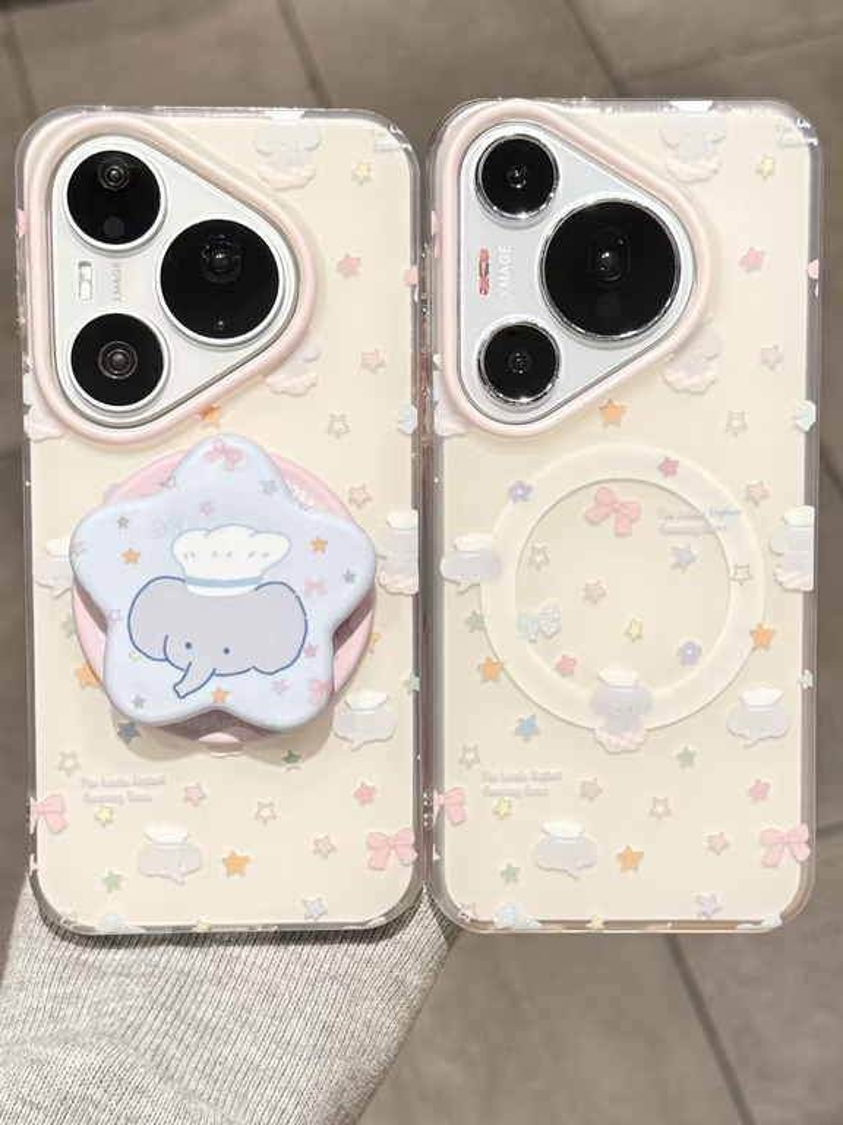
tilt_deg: -54.0
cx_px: 422
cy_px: 562
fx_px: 779
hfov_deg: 56.8
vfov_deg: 71.6
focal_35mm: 24
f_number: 1.78
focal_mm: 6.76
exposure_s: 1/50
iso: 160
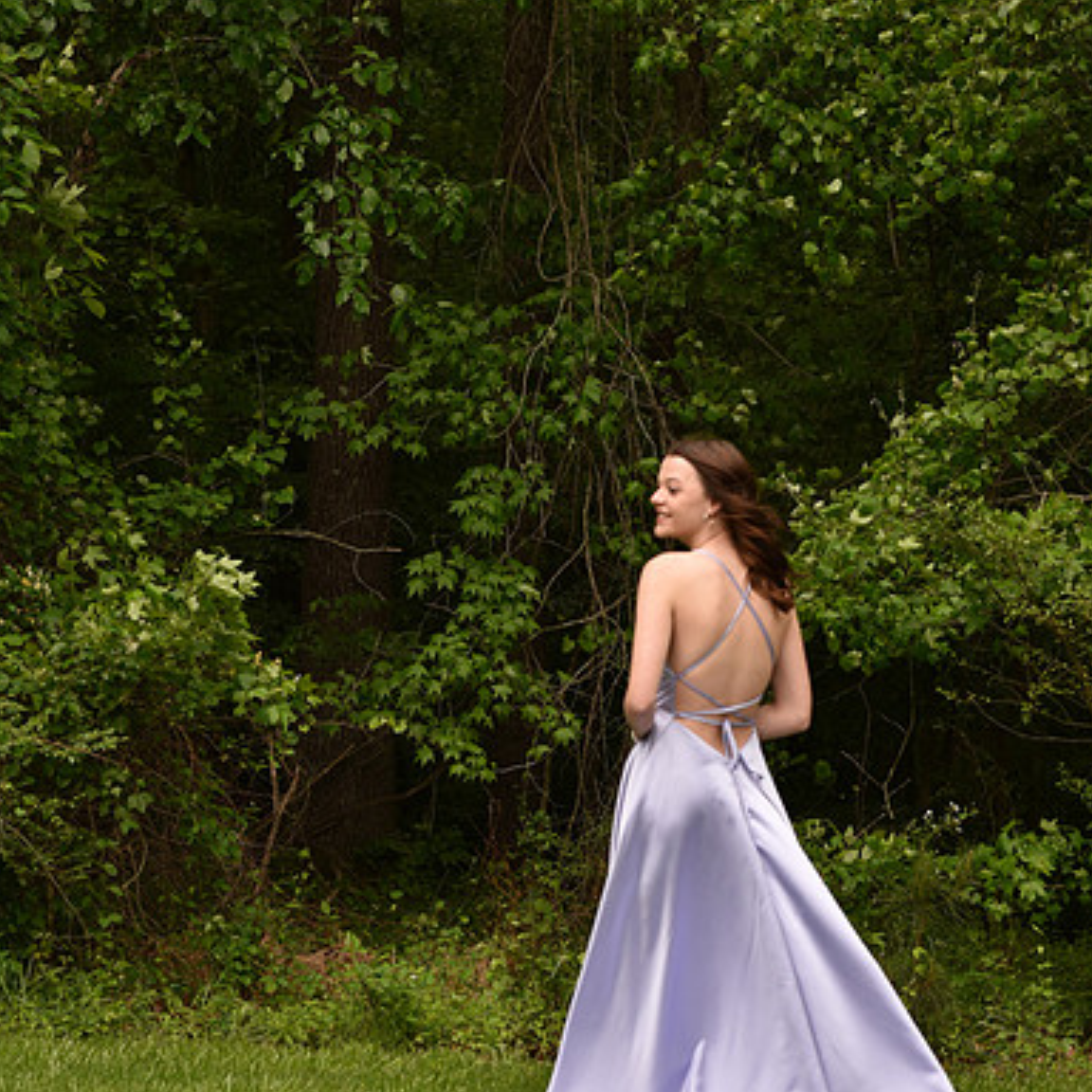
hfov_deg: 16.0
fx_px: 3890
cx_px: 547
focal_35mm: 109
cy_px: 674
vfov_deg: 16.0
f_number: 6.3
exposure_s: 1/320
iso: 200
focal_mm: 85
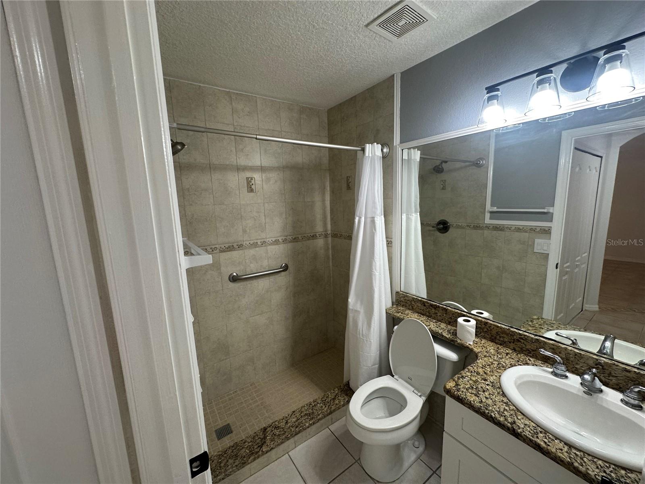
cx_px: 322
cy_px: 242
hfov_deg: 102.1
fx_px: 261
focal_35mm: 14
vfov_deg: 85.7
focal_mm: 2.22
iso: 125
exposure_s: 1/120
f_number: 2.2
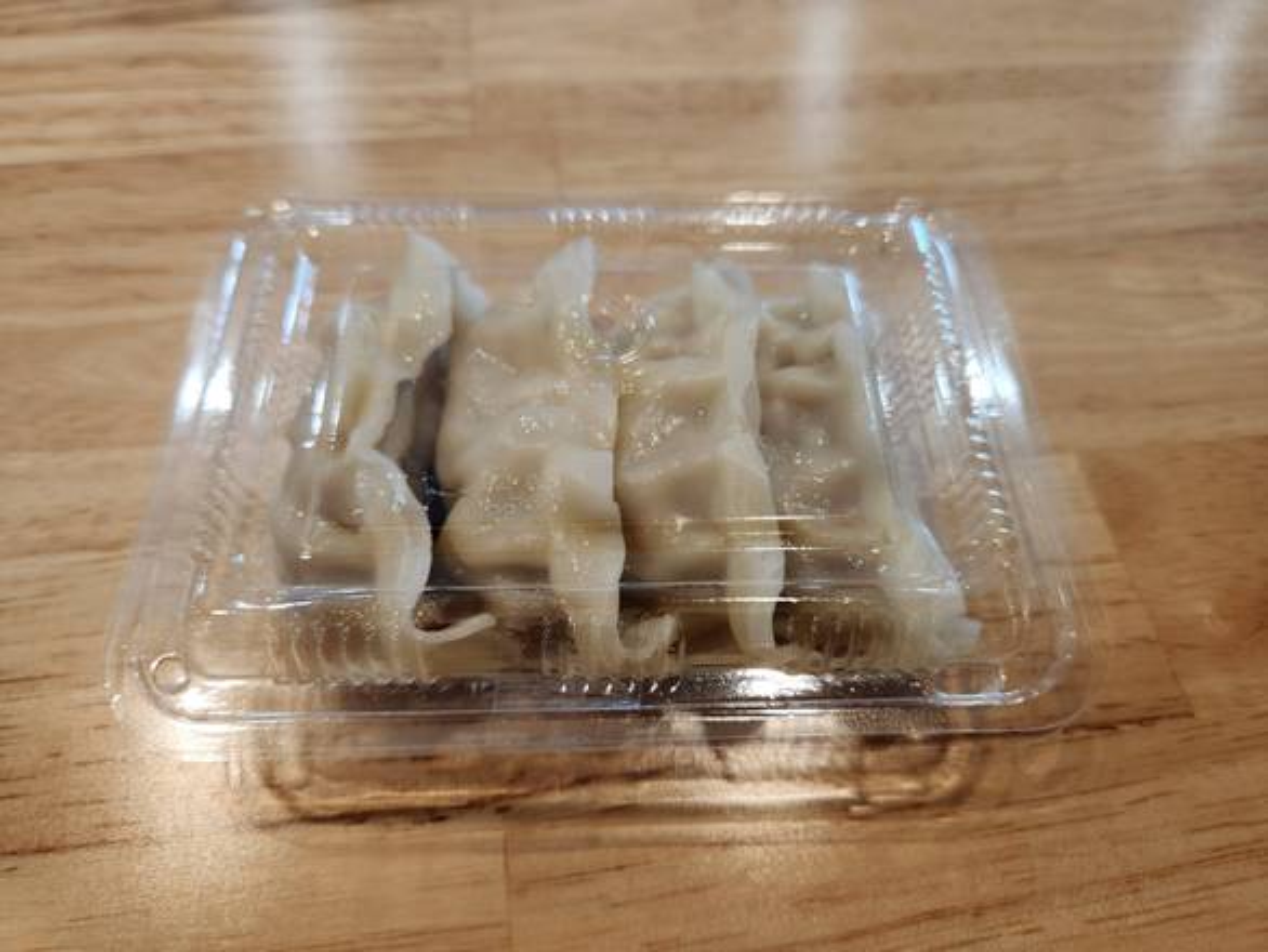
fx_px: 843
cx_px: 634
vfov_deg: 58.9
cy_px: 476
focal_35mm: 23
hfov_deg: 73.9
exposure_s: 1/100
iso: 80
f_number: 1.8
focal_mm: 5.4
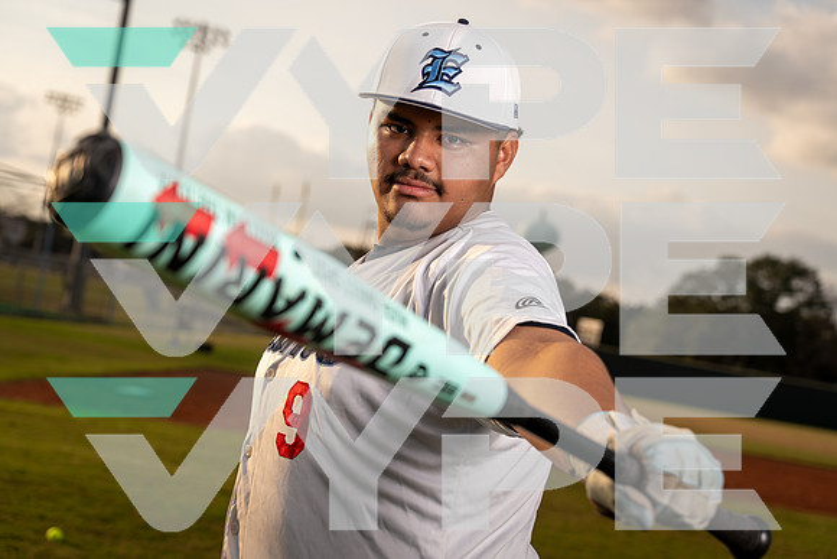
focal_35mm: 70
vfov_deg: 19.5
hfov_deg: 28.8
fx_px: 1628
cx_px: 418
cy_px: 280
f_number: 5
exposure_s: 1/1000
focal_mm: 70
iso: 250
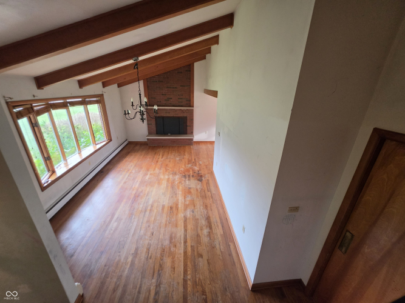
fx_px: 152
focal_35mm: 13
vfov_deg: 89.9
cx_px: 202
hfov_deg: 106.2
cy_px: 152
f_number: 1.9
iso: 250
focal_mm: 2.2
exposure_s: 1/100
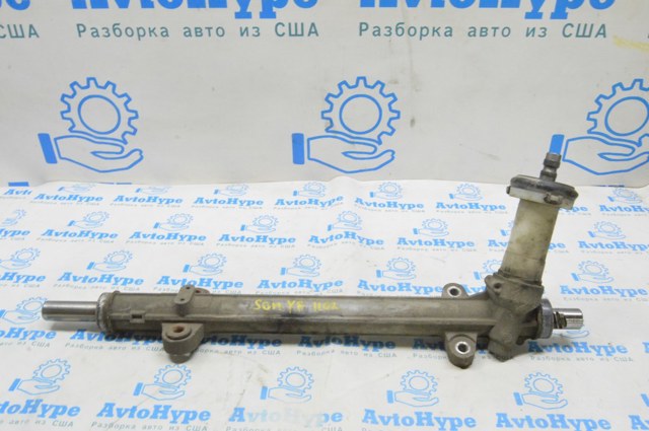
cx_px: 324
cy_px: 216
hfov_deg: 57.3
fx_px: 594
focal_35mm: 33
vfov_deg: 39.9
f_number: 20
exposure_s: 1/15
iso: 6400
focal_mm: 22
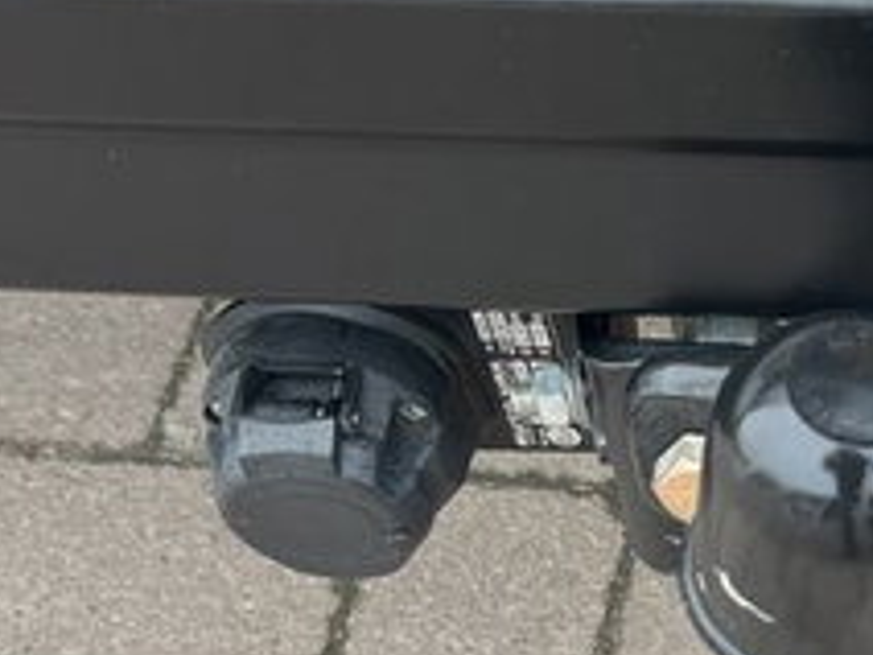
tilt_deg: -53.7
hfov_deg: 19.7
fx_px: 2345
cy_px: 597
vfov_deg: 15.7
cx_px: 1071
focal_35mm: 93
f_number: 1.6
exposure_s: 1/388
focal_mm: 5.1
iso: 50
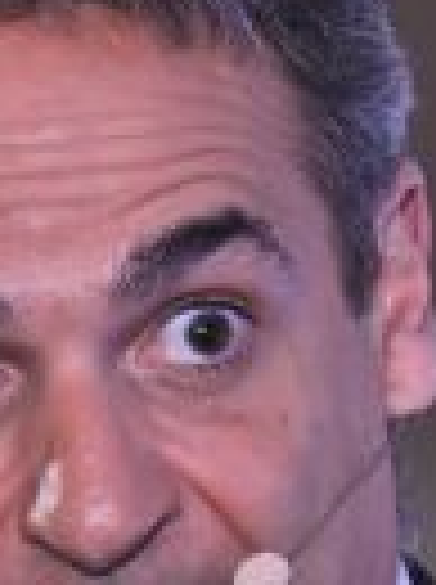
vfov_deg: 0.7
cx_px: -324
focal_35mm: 2844
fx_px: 47919
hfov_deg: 0.5
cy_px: 848
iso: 2800
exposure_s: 1/250
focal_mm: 480
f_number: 6
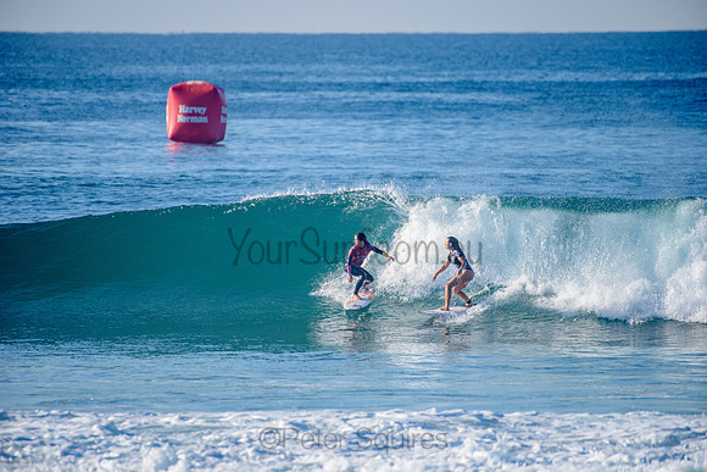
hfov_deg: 4.1
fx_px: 9821
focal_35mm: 500
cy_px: 236
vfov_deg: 2.8
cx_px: 354
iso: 180
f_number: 5.6
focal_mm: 500
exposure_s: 1/1600
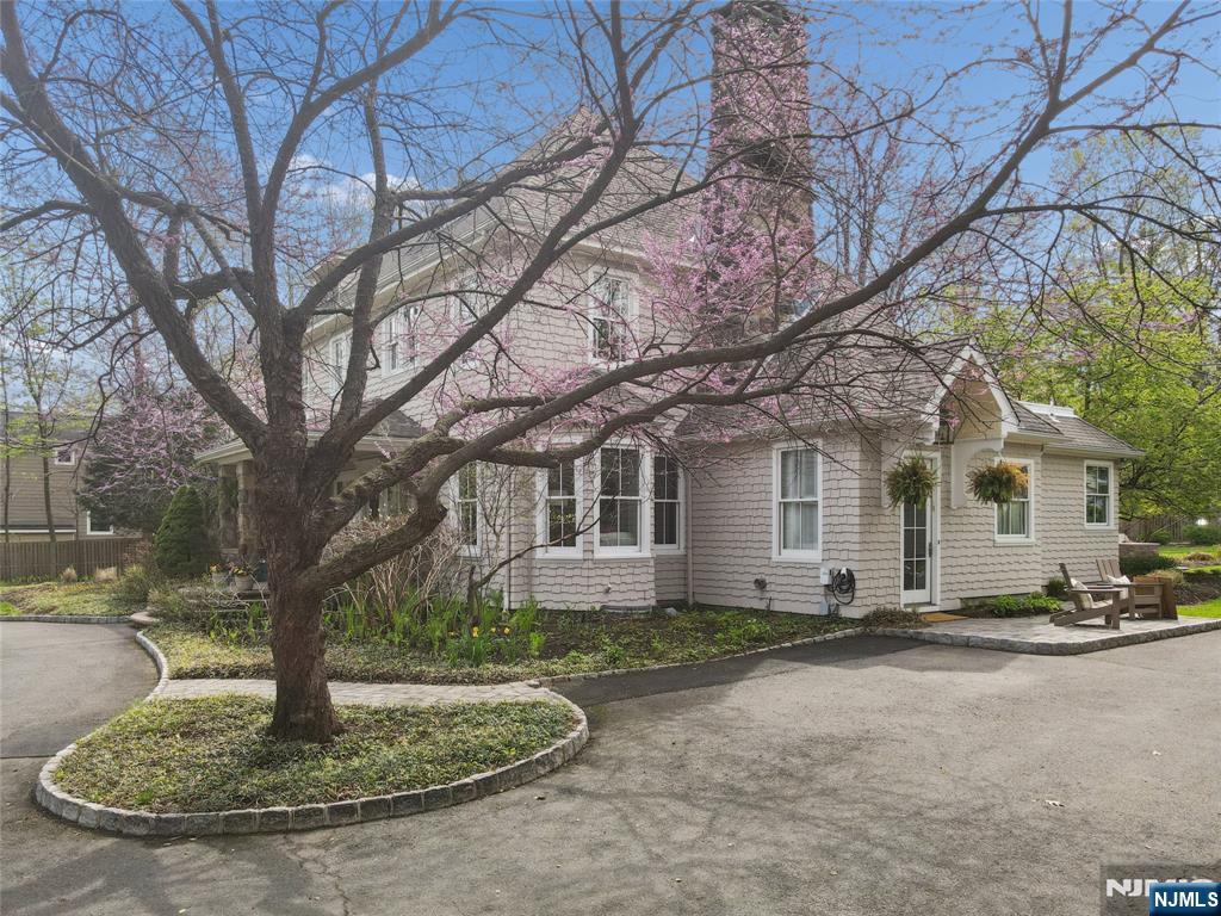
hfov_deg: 71.6
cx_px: 610
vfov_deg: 56.8
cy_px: 458
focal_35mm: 24
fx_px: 847
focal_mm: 4.5
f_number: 2.8
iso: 100
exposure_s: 1/320
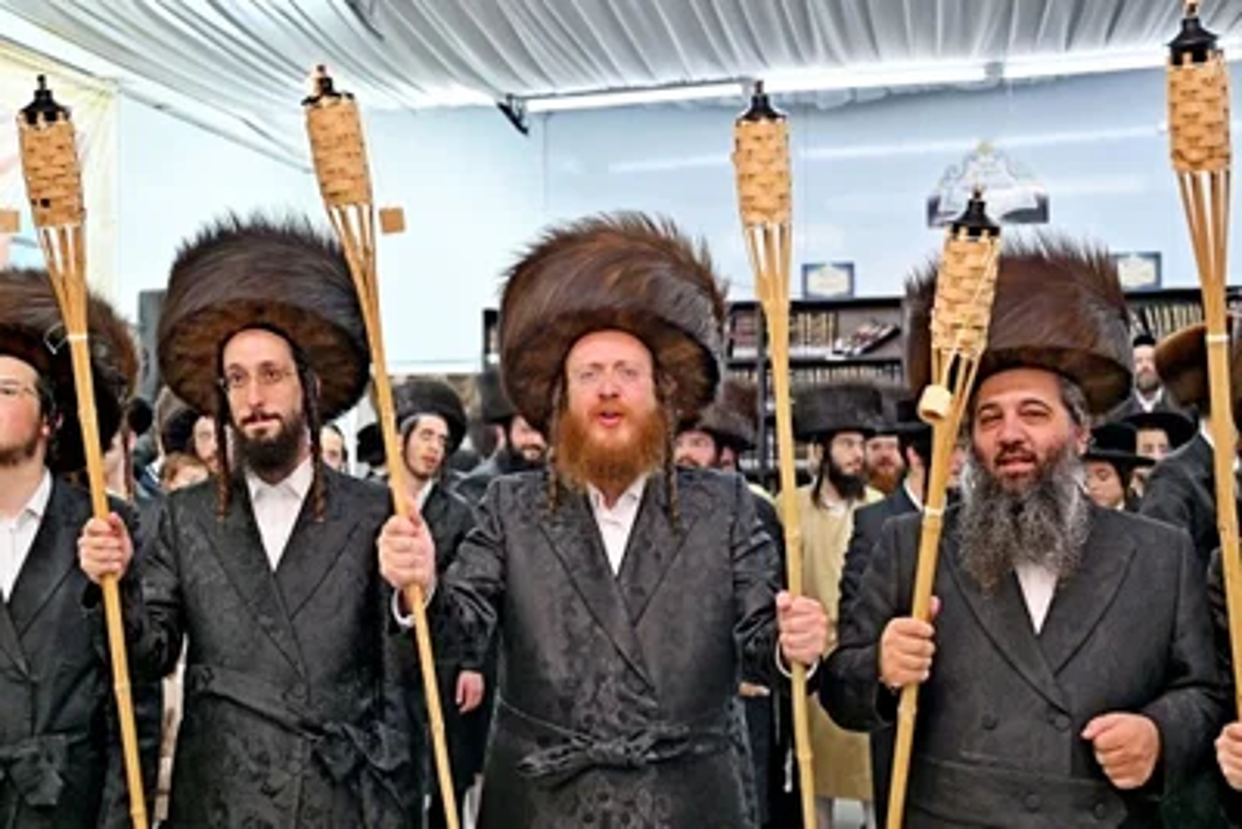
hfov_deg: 41.9
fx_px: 1622
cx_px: 621
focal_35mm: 47
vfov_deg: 28.7
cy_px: 414
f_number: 4
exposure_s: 1/160
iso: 500
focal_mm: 47
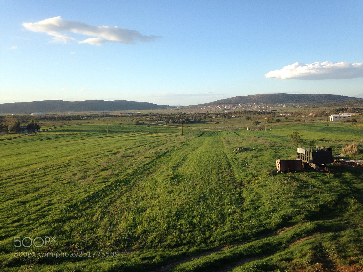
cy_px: 136
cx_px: 182
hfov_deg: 55.4
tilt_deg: -4.1
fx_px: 346
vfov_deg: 42.9
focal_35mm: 33
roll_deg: -0.1
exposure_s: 1/480
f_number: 2.4
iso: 50
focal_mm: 4.12
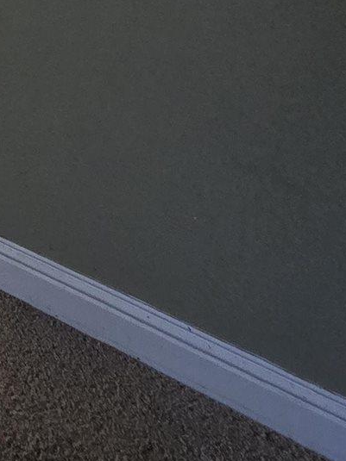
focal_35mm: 56
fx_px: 747
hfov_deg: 16.9
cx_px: -395
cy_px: -252
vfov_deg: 25.0
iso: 200
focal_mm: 2.2
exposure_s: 1/60
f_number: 2.2
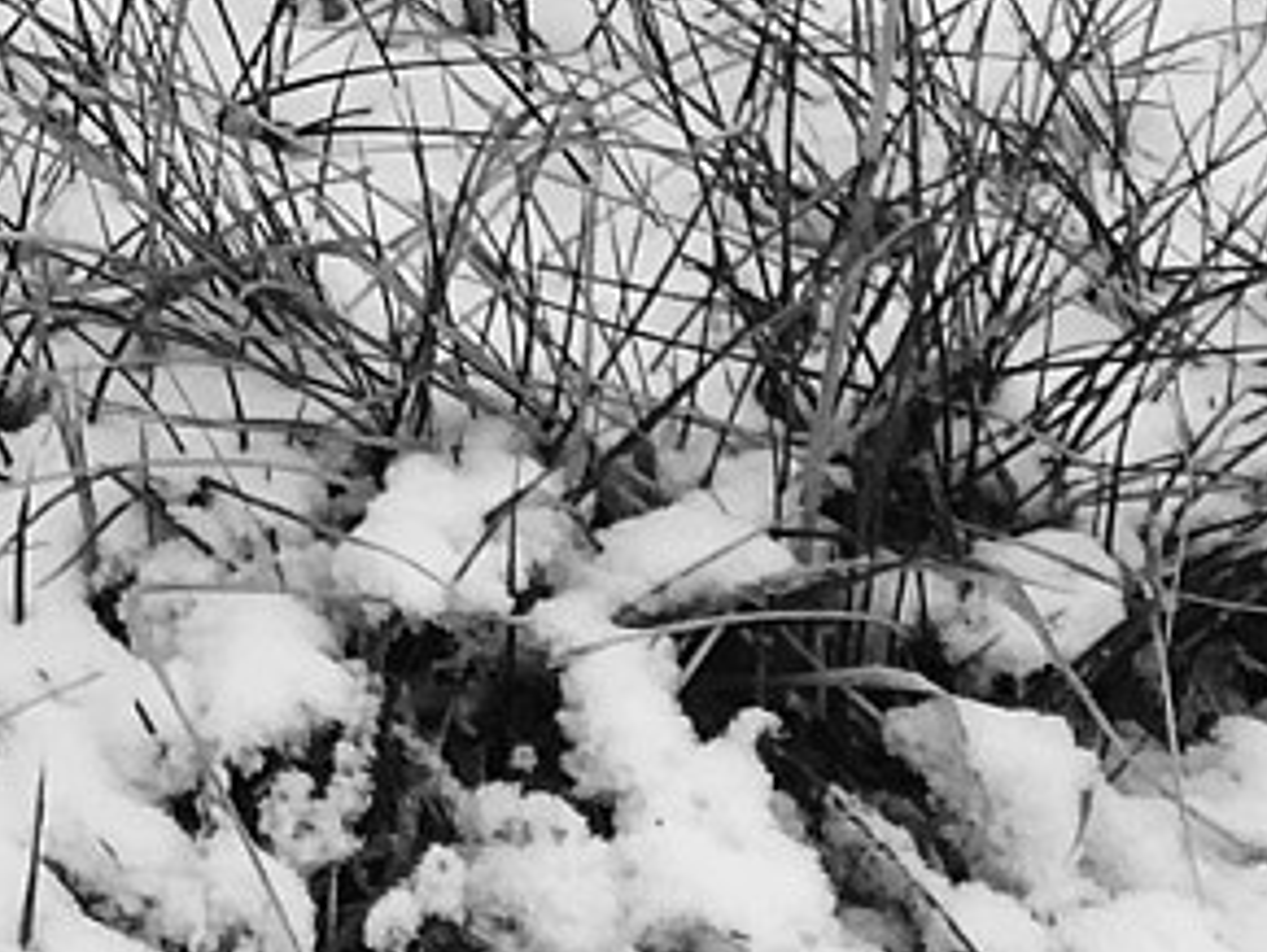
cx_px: -786
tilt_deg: -13.9
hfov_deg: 11.7
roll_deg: +0.6
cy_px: -1445
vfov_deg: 8.4
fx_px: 5861
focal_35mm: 160
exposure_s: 1/2331
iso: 25
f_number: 2.2
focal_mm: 4.15
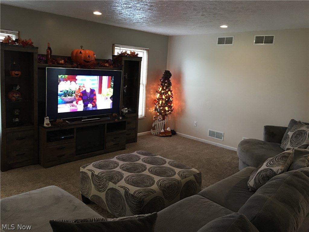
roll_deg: -3.8
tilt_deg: -9.0
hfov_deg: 61.7
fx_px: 259
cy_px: 116
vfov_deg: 48.2
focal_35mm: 29
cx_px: 154
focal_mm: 4.15
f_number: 2.2
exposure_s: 1/8
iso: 100
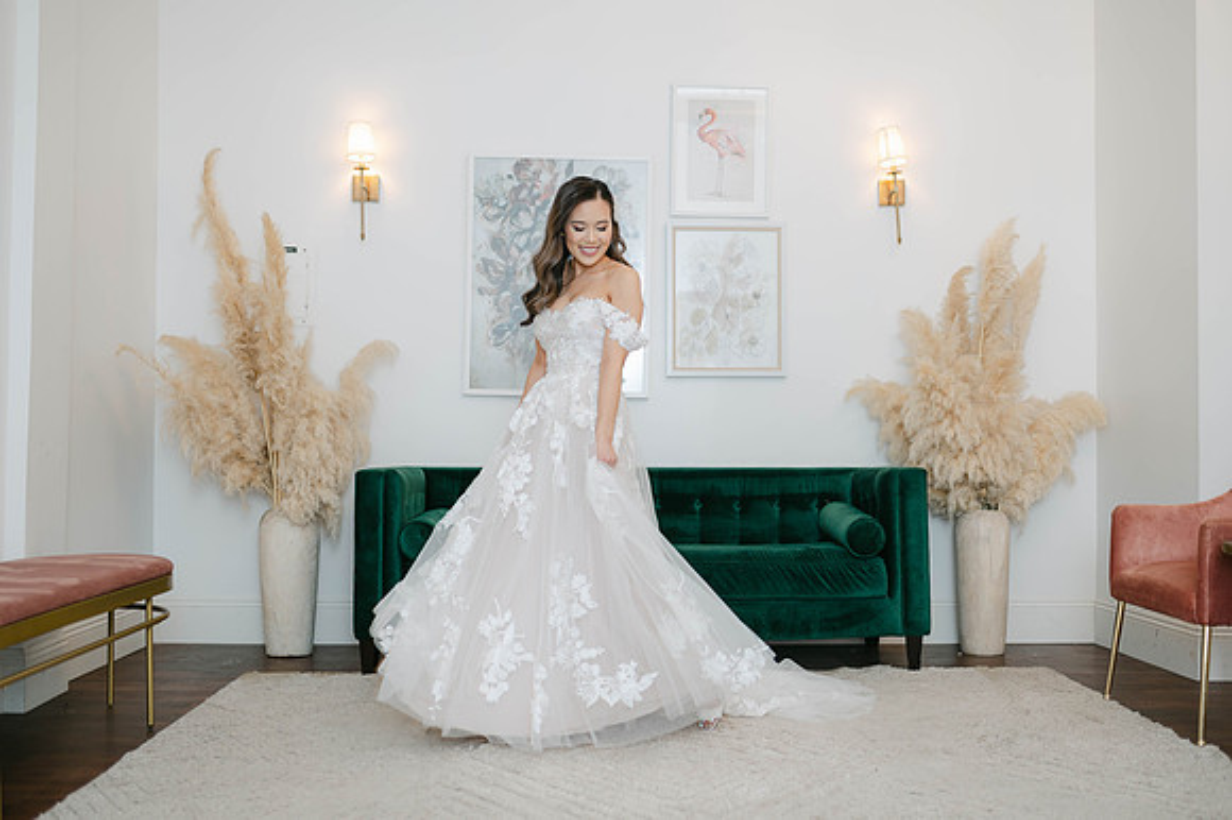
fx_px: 1242
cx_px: 629
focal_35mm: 36
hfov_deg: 52.7
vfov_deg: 36.5
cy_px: 410
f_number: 2
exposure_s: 1/60
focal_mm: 35
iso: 100
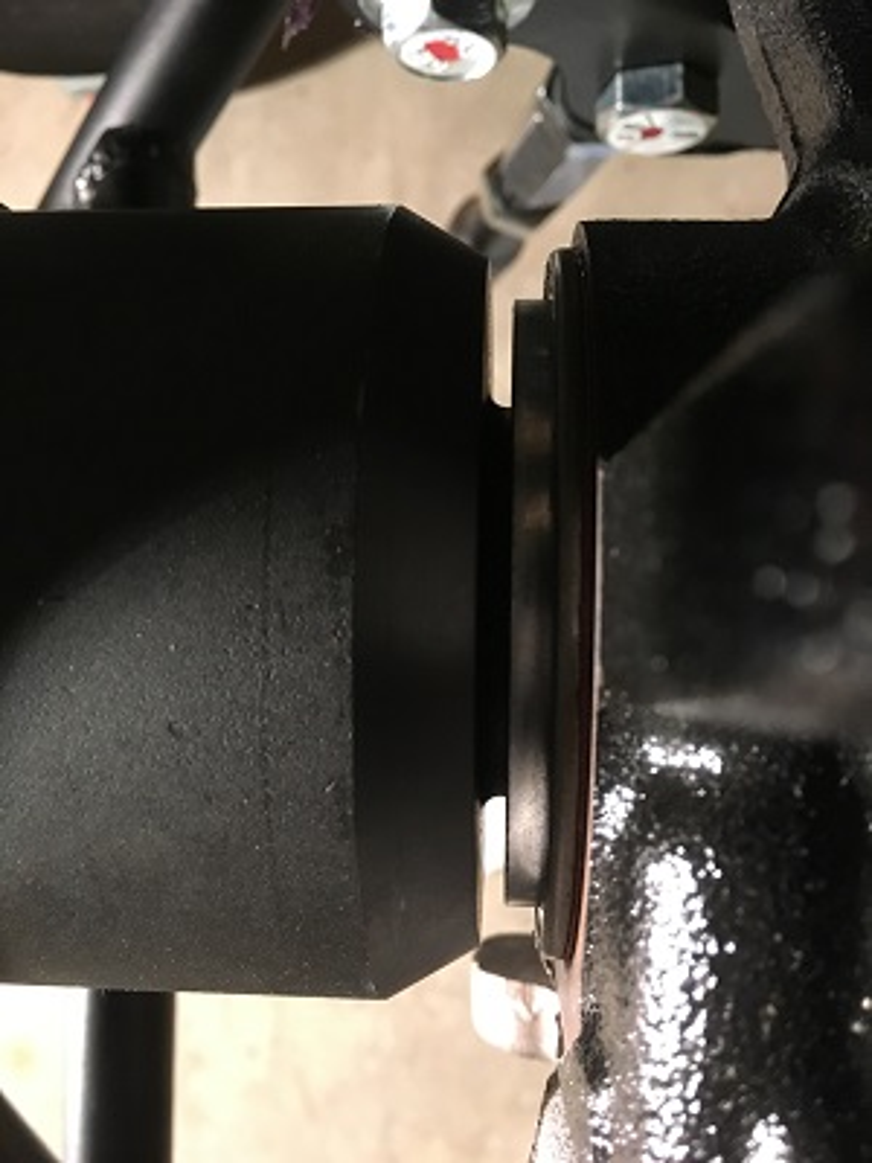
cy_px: 582
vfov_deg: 61.7
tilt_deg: -84.5
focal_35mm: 29
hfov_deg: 48.2
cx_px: 436
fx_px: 974
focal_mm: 4.15
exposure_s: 1/15
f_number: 2.2
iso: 250
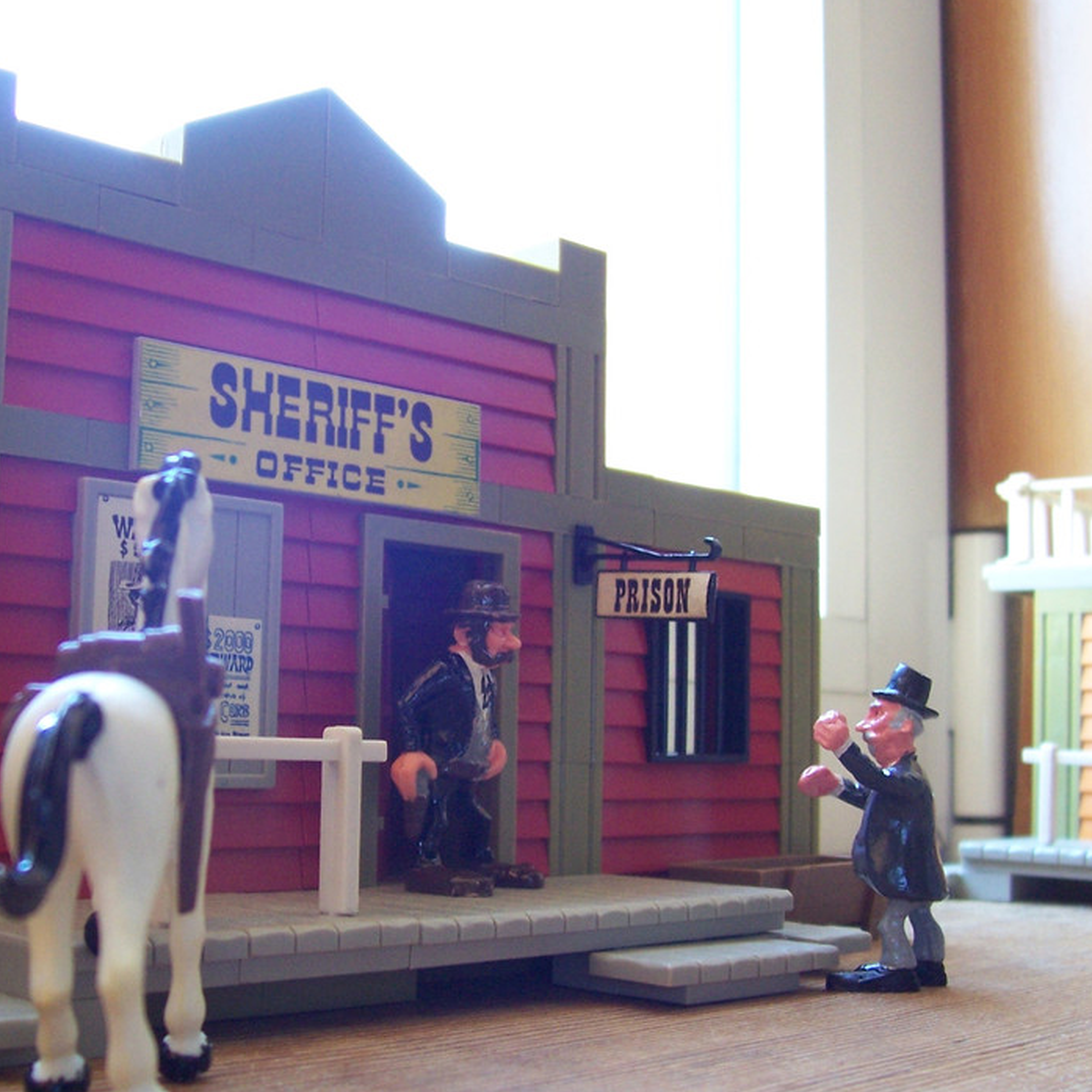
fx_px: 1642
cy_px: 620
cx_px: 468
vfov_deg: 36.7
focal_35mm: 46
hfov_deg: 36.7
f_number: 2.7
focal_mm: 5.6
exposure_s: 1/15
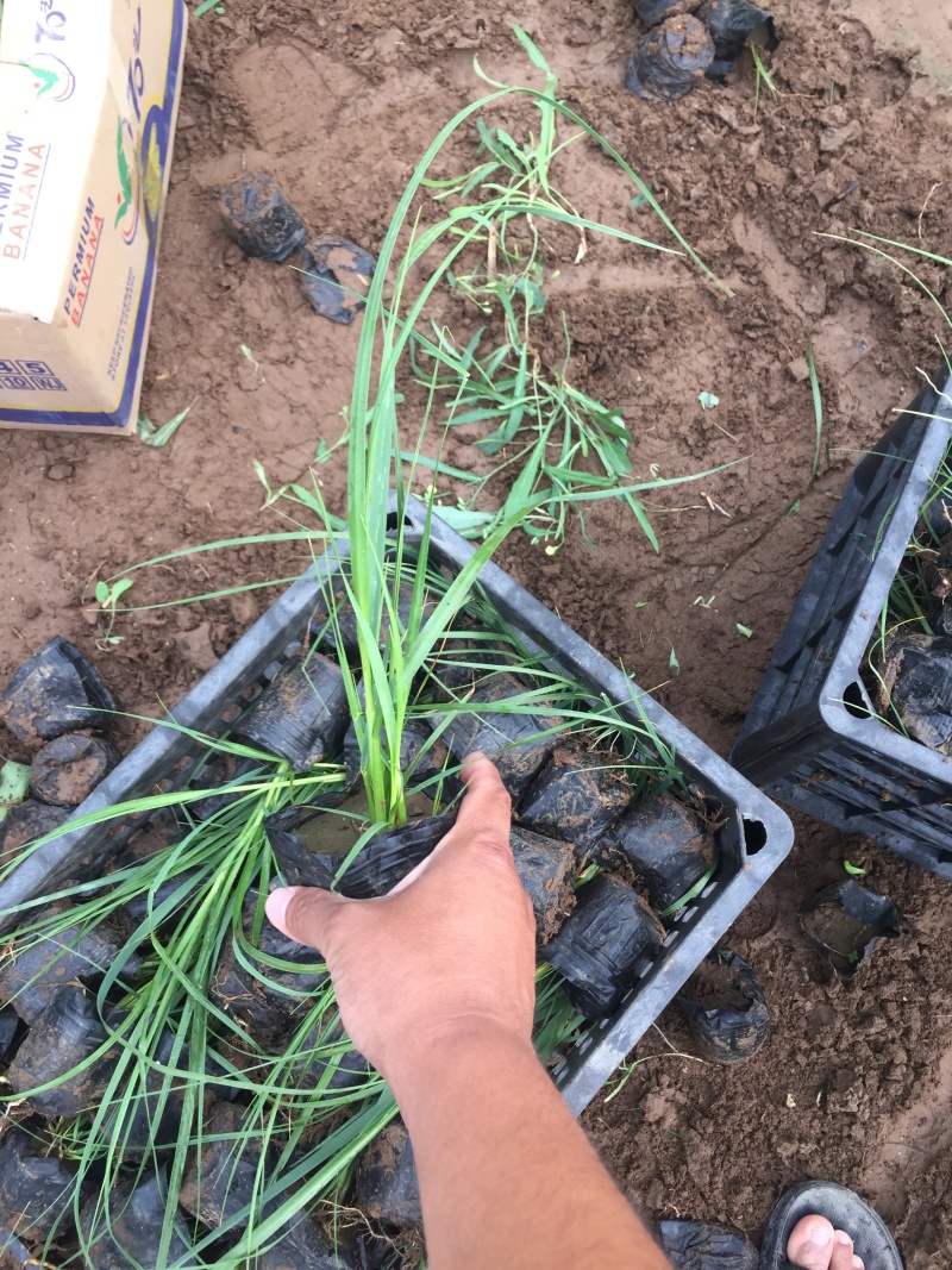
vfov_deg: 61.7
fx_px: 1064
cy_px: 635
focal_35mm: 29
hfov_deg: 48.2
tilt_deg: -77.2
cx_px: 476
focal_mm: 4.15
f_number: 2.2
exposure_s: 1/100
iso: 50
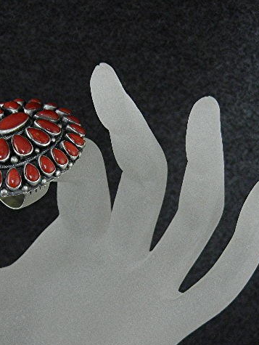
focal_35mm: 70
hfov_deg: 20.9
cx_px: 81
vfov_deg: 27.8
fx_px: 697
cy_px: 174
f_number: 7.8
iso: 800
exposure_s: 1/30
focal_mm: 9.3
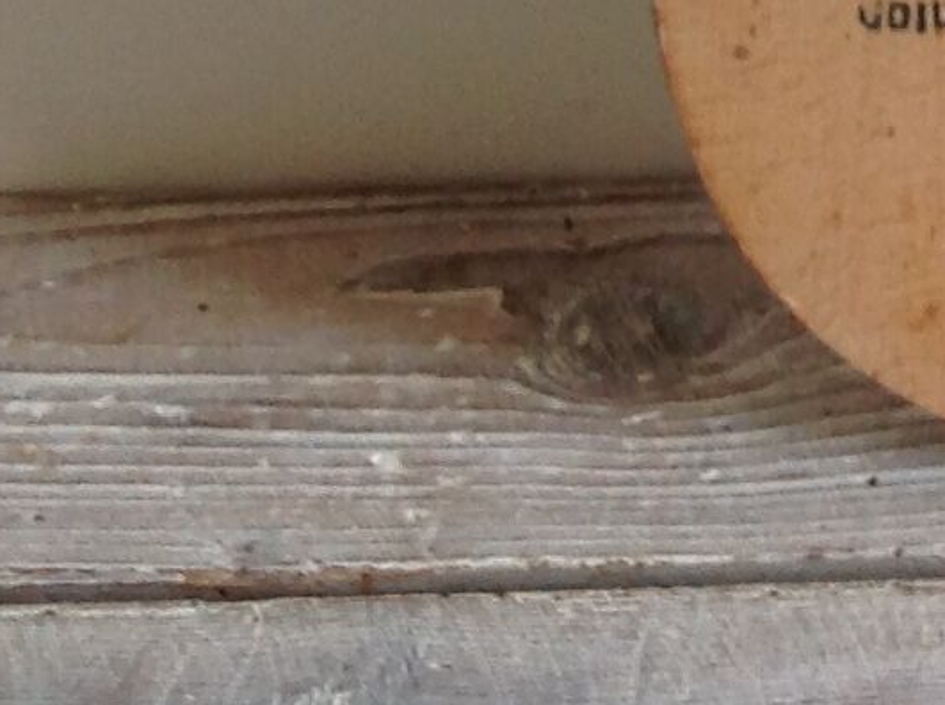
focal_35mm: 171
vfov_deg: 8.0
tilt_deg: -33.1
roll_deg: -2.3
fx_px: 4659
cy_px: -956
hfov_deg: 10.9
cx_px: 1603
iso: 50
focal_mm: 4.28
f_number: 2.4
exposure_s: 1/15
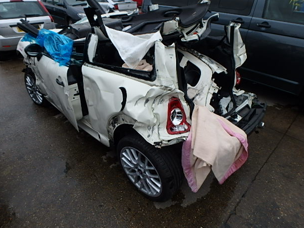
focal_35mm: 22
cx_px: 148
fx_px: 193
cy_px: 114
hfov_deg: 76.4
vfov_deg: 61.1
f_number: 3.5
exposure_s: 1/500
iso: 125
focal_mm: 3.7
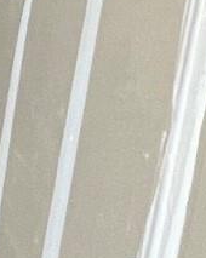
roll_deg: -0.7
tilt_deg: -11.5
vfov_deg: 15.7
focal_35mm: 122
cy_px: 61
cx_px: -728
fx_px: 931
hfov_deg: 7.1
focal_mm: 1.57
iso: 100
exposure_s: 1/99
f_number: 1.8
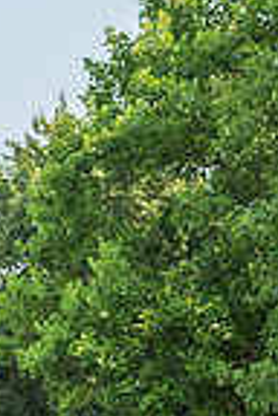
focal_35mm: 119
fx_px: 1378
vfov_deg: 16.9
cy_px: 404
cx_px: -75
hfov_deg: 11.2
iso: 320
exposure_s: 1/3200
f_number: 4
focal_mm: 38
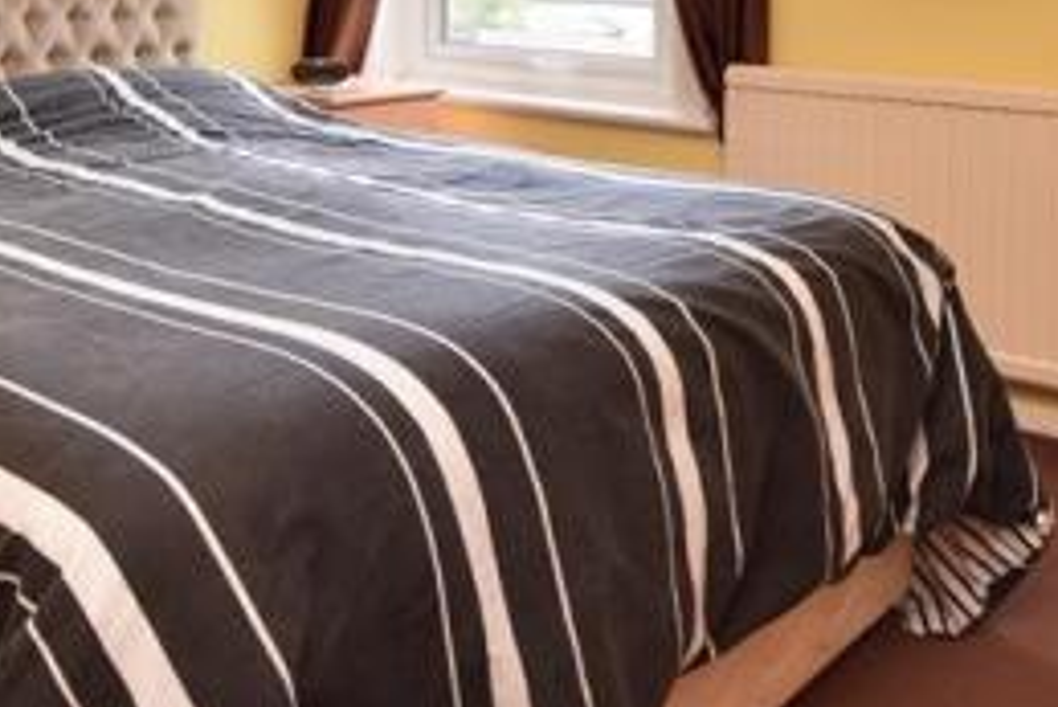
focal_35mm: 38
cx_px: 486
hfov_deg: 50.6
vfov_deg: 31.3
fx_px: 1117
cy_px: -63
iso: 400
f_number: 11
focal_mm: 10
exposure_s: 1/25
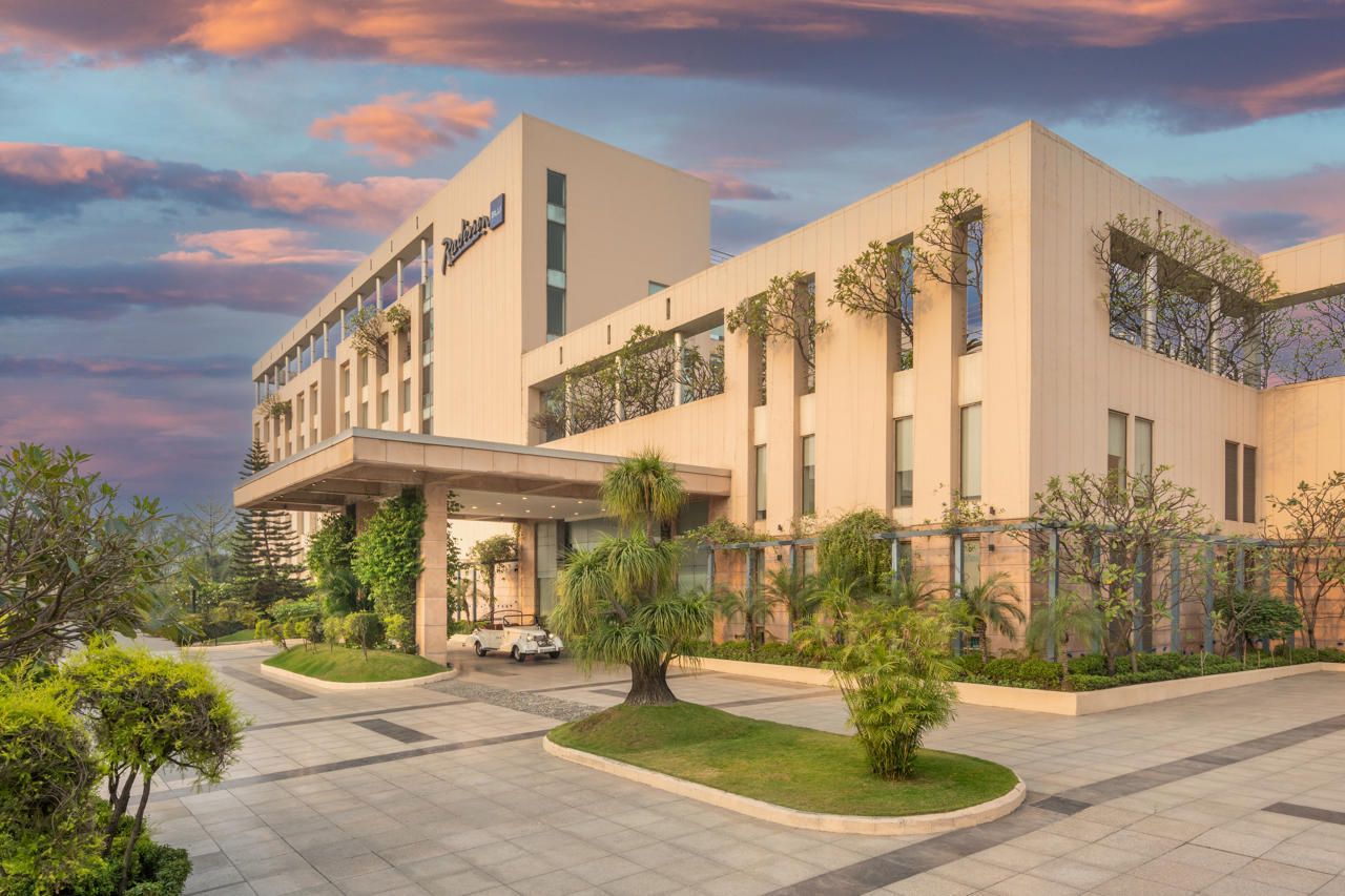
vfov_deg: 59.5
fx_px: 784
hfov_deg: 81.2
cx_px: 672
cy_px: 448
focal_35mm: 21
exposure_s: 1/200
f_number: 11
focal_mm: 21
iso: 100
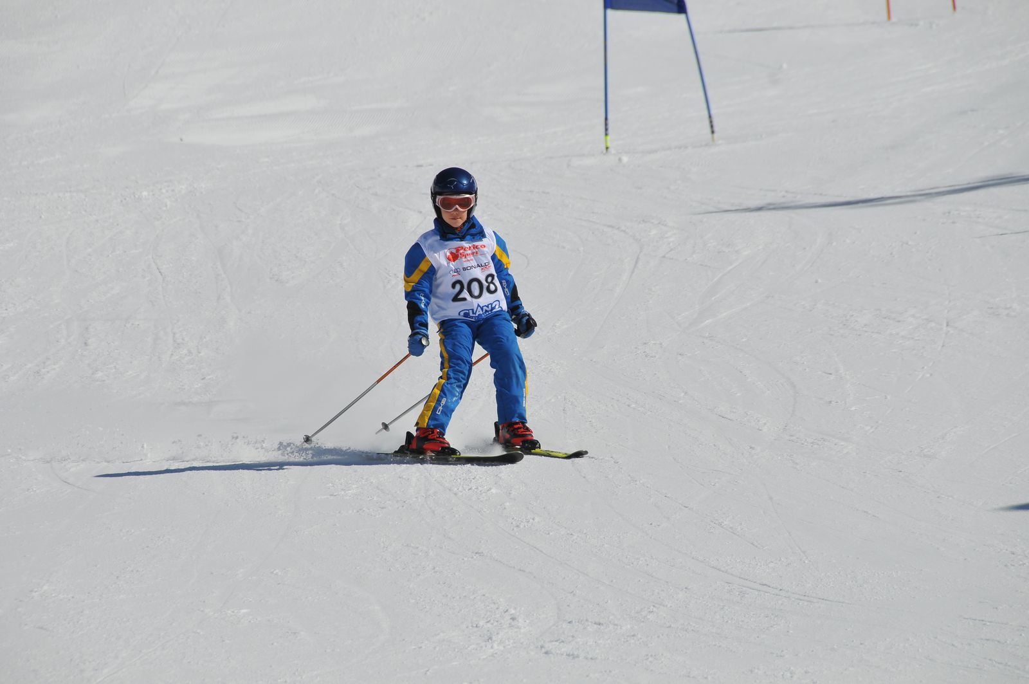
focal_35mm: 300
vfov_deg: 4.6
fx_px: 8565
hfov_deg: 6.9
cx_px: 514
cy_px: 342
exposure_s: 1/1250
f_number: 9
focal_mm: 200
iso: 200
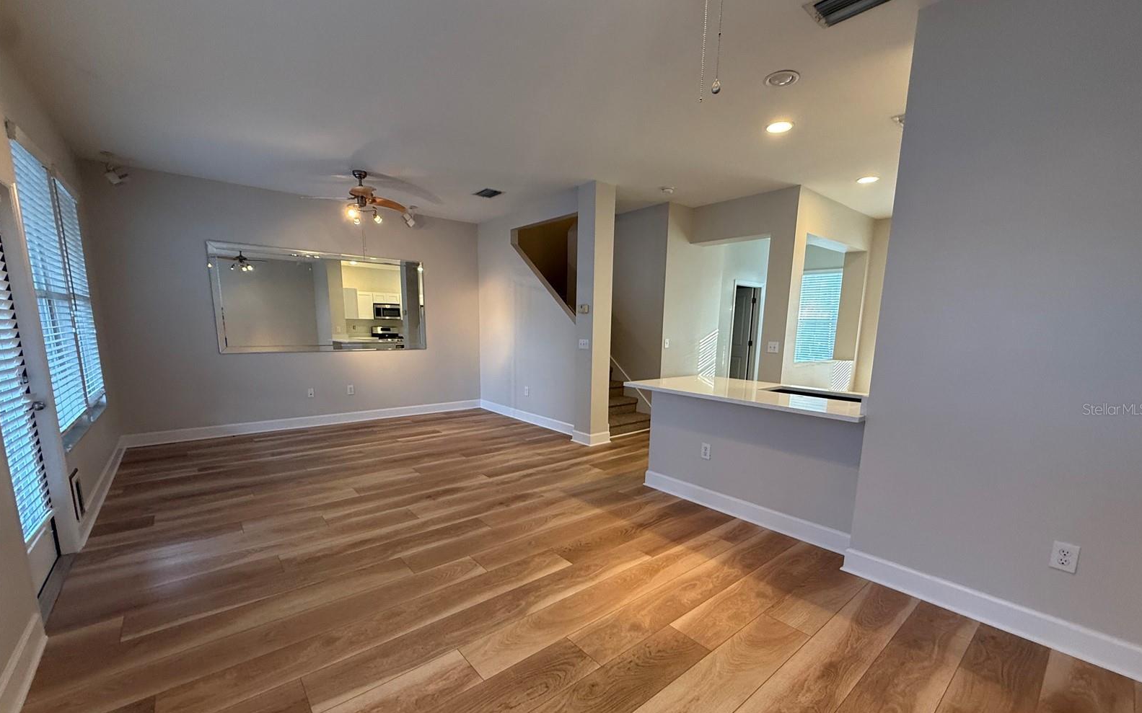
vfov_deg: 74.3
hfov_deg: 101.5
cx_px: 574
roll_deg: -0.9
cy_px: 409
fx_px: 467
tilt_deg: -9.1
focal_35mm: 15
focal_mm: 2.22
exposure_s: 1/60
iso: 160
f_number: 2.2
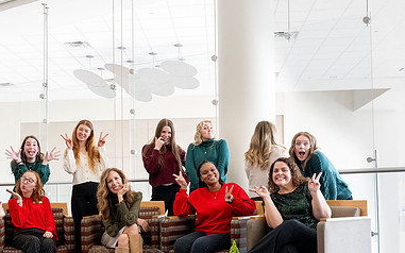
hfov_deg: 40.0
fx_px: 552
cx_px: 147
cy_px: 181
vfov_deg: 25.6
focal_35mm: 50
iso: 3200
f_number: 8
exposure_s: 1/160
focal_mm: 29
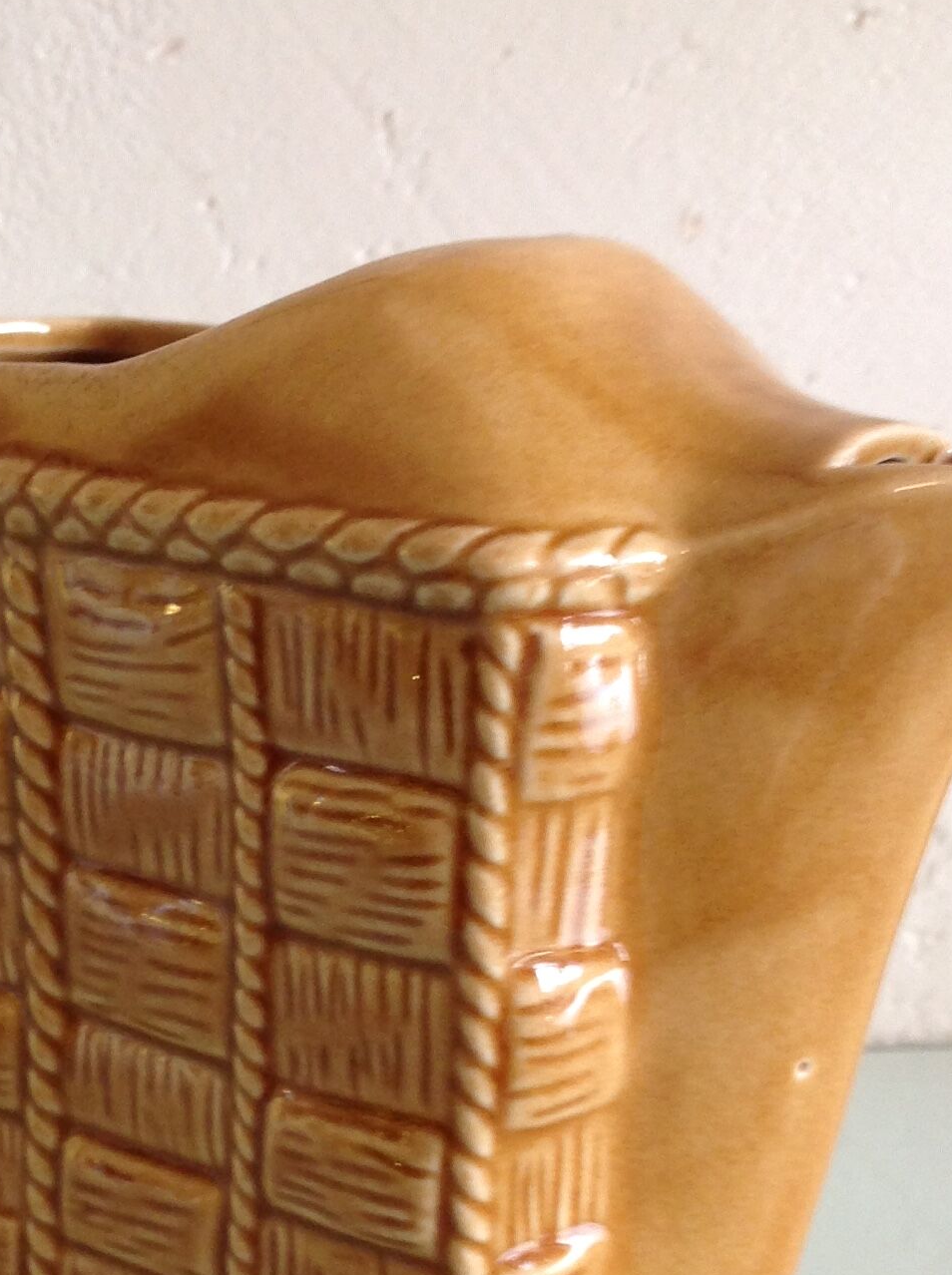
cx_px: 346
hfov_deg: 20.6
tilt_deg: -16.8
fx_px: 2611
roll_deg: +0.7
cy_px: 897
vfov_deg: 27.2
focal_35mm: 71
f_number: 2.4
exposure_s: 1/15
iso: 80
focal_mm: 4.28
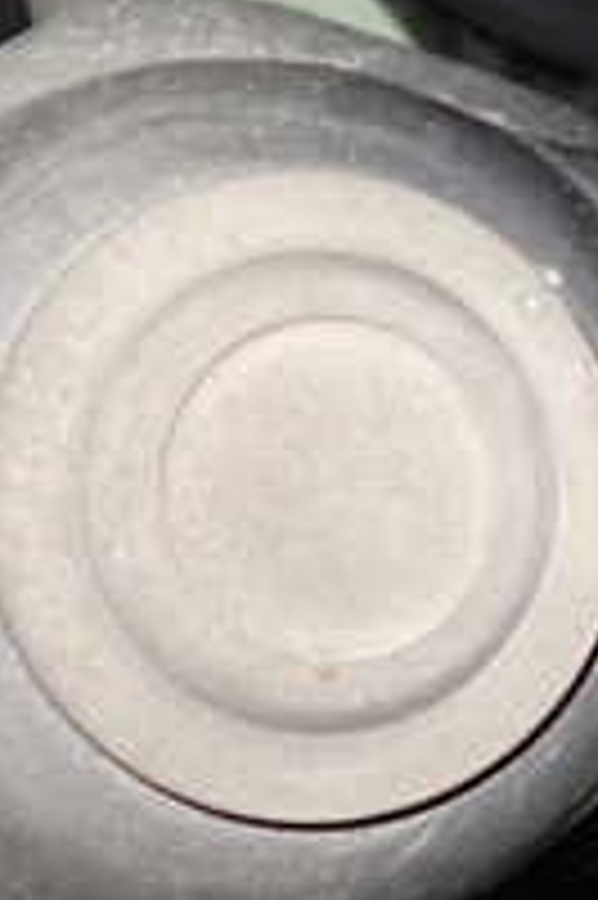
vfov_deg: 26.0
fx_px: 1947
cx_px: 769
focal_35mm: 78
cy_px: 418
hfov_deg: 16.5
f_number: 2
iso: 640
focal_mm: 4.5
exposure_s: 1/30
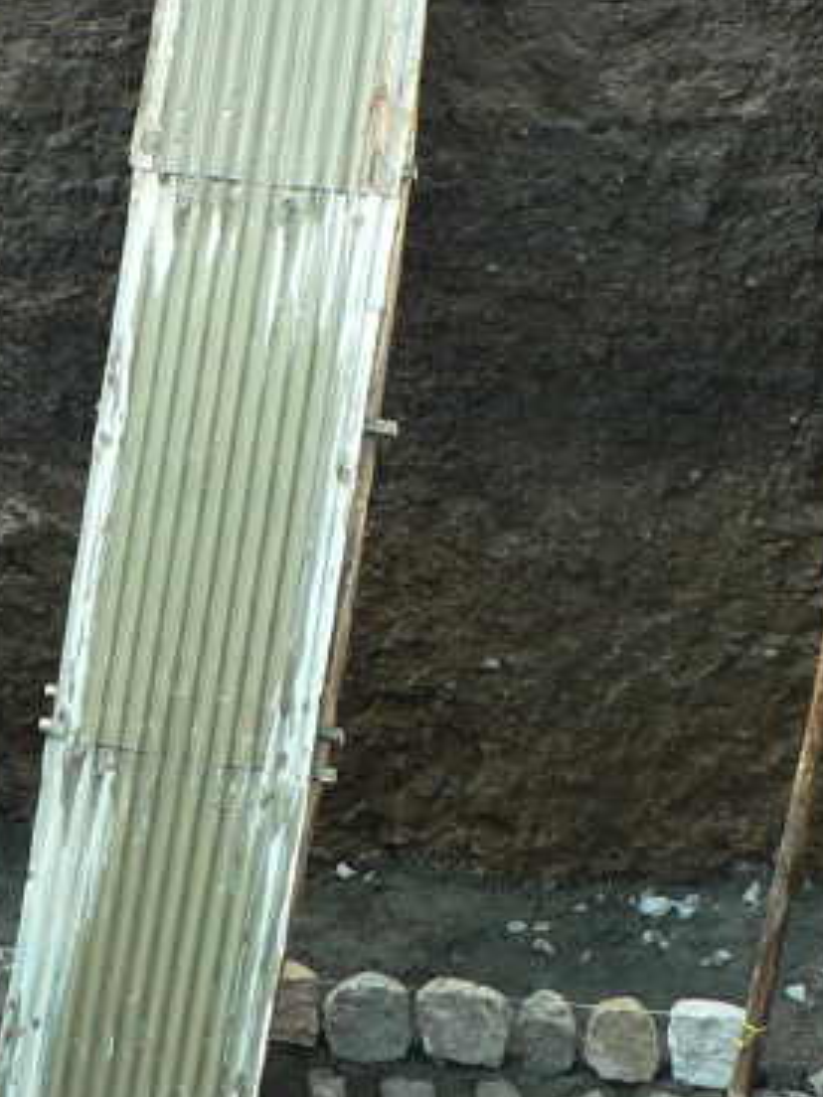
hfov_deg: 15.4
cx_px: 72
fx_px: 3012
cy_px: 382
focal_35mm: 95
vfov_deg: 20.6
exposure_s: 1/60
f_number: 2.8
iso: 64
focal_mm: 6
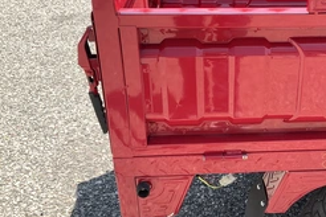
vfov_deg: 27.5
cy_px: 91
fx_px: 444
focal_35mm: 49
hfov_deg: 39.3
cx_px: 243
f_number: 1.8
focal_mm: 3
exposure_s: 1/540
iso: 25
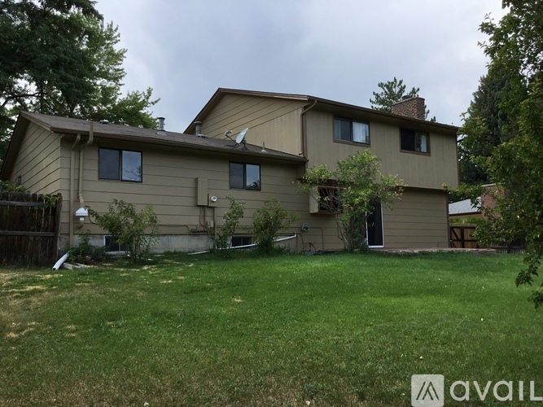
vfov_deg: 45.4
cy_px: 204
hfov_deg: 58.4
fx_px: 486
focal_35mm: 31
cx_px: 272
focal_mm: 3.3
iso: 25
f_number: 2.4
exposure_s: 1/617
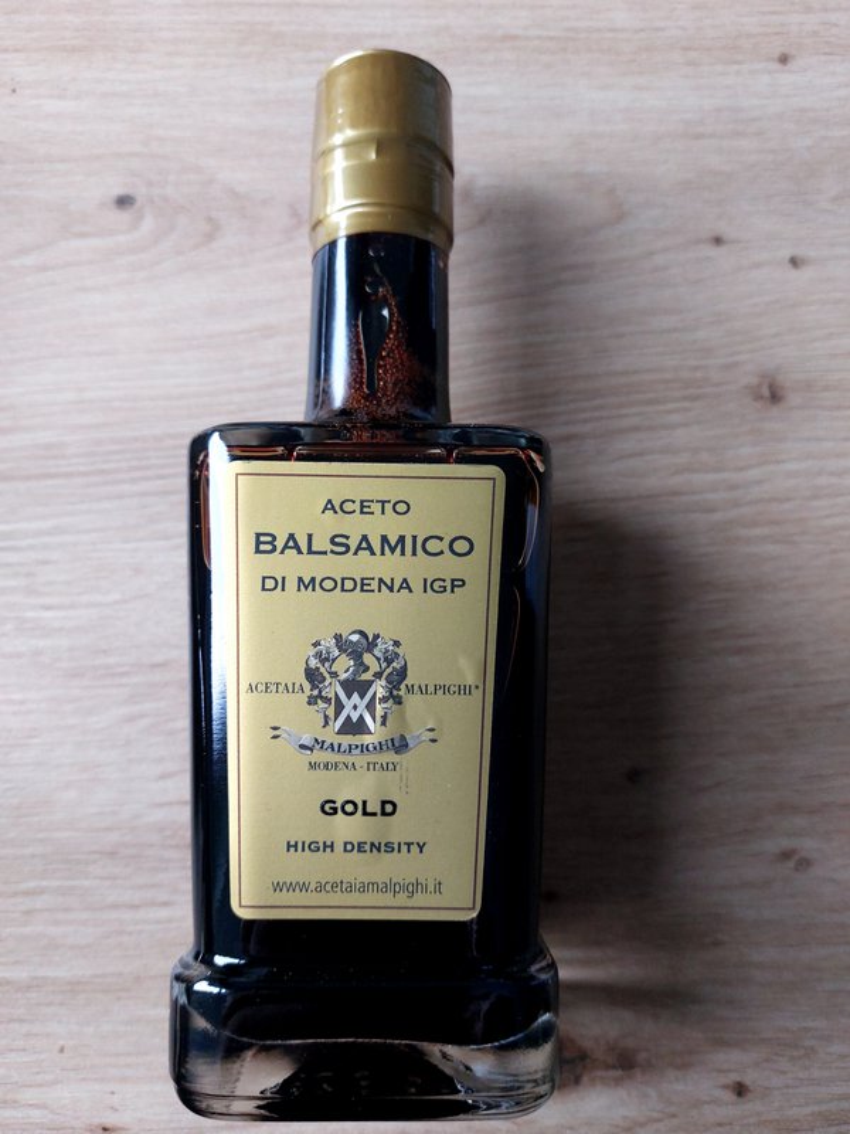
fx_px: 819
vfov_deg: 69.4
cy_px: 567
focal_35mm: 25
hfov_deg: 54.9
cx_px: 425
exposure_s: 1/50
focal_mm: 5.23
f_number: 1.8
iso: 200
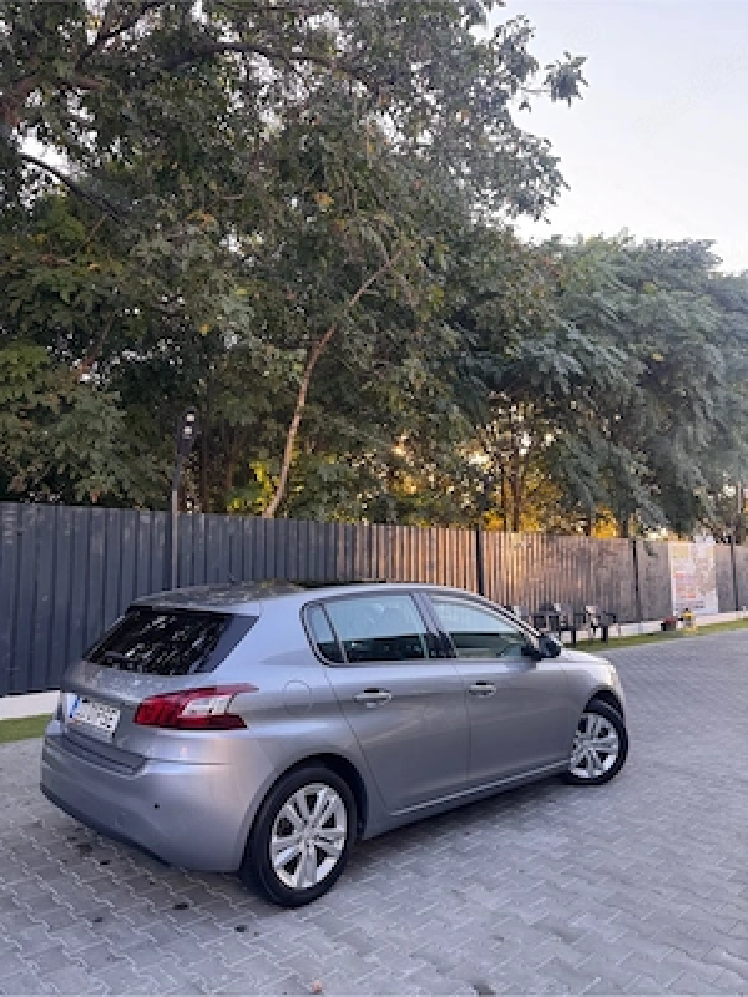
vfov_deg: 71.6
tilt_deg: +7.8
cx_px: 374
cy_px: 498
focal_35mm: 24
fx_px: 691
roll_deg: +0.7
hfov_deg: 56.8
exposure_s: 1/121
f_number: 1.78
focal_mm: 6.76
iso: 64
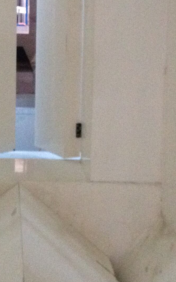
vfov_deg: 18.3
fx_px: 867
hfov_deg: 11.4
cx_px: -18
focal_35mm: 113
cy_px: 58
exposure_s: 1/15
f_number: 2.4
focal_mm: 4.28
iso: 400
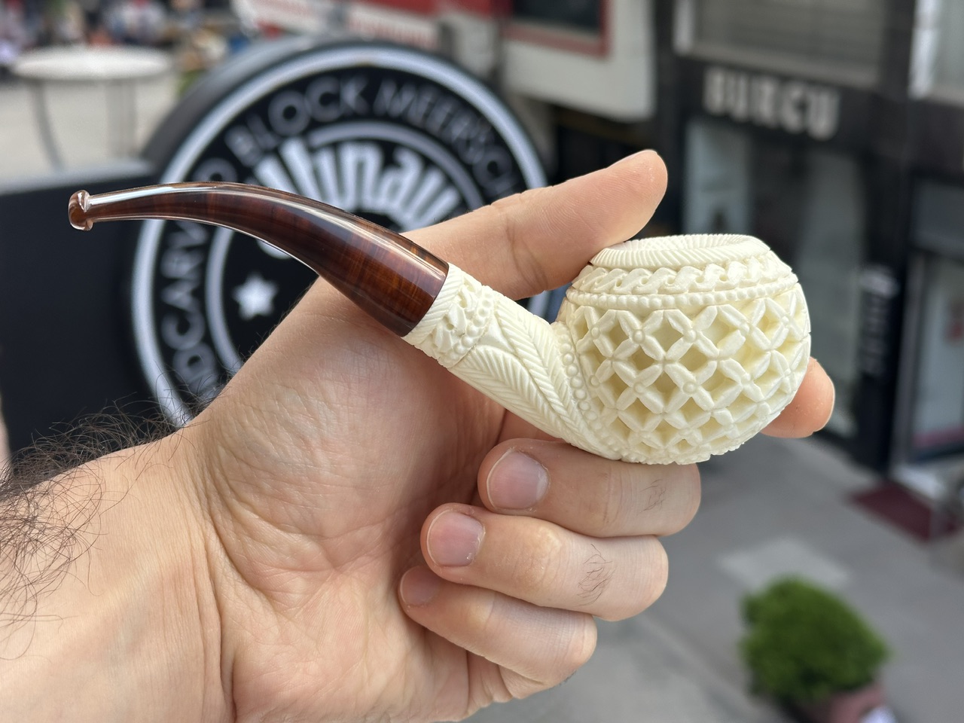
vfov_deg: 30.3
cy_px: 362
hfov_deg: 39.7
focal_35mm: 48
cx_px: 482
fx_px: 1337
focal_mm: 6.86
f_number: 1.78
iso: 64
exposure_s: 1/638
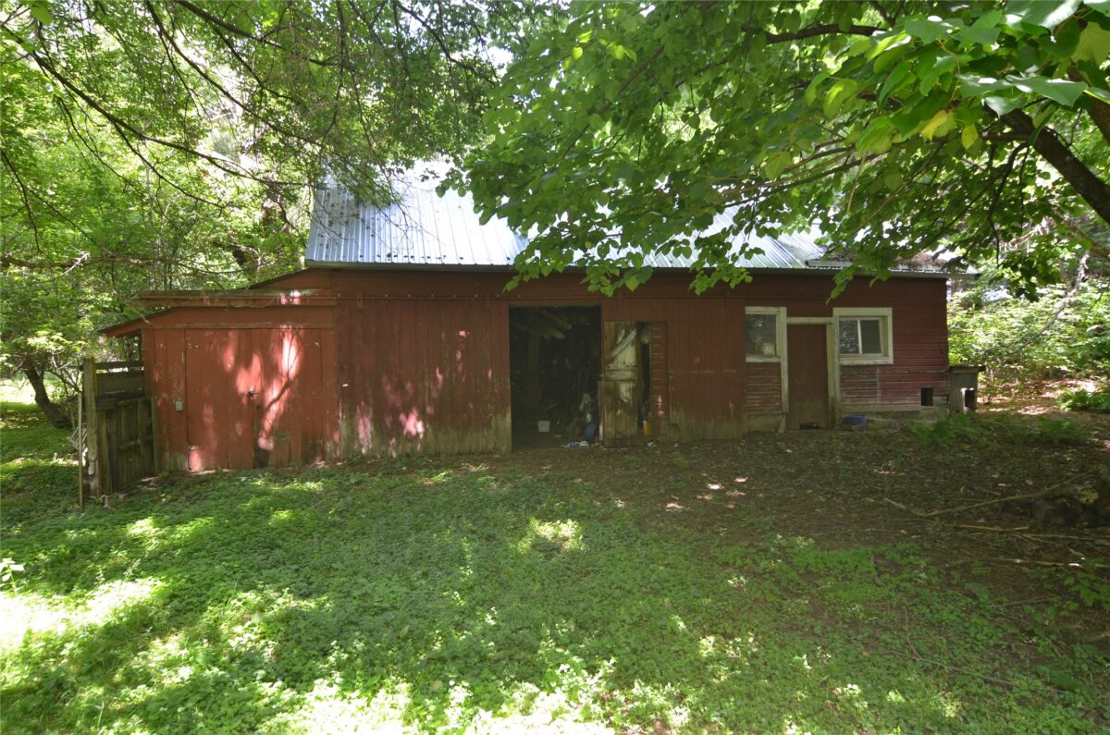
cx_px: 555
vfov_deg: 59.3
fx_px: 646
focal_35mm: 21
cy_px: 368
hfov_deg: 81.3
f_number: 5.6
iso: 400
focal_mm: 14
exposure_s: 1/125
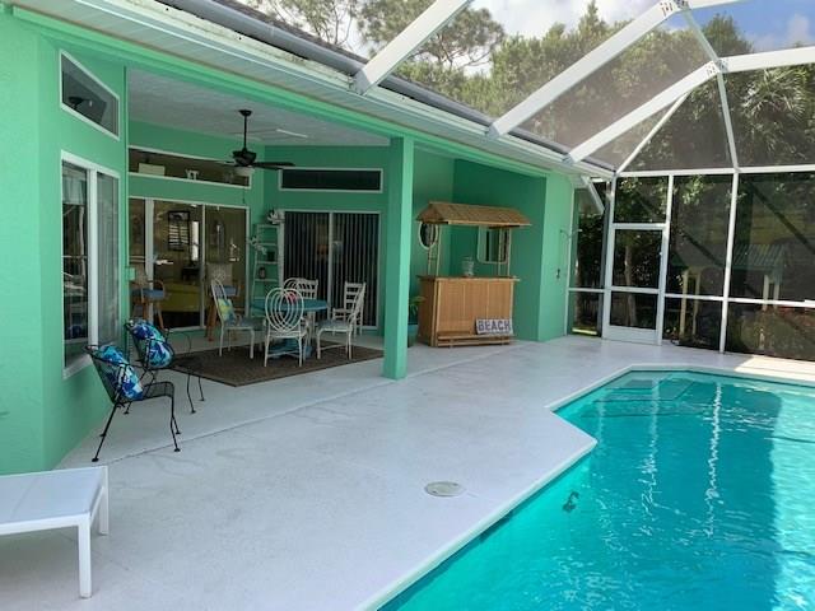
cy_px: 306
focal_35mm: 26
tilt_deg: -3.2
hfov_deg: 67.3
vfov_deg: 53.1
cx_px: 408
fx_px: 612
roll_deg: -2.2
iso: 25
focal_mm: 4.25
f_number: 1.8
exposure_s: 1/455
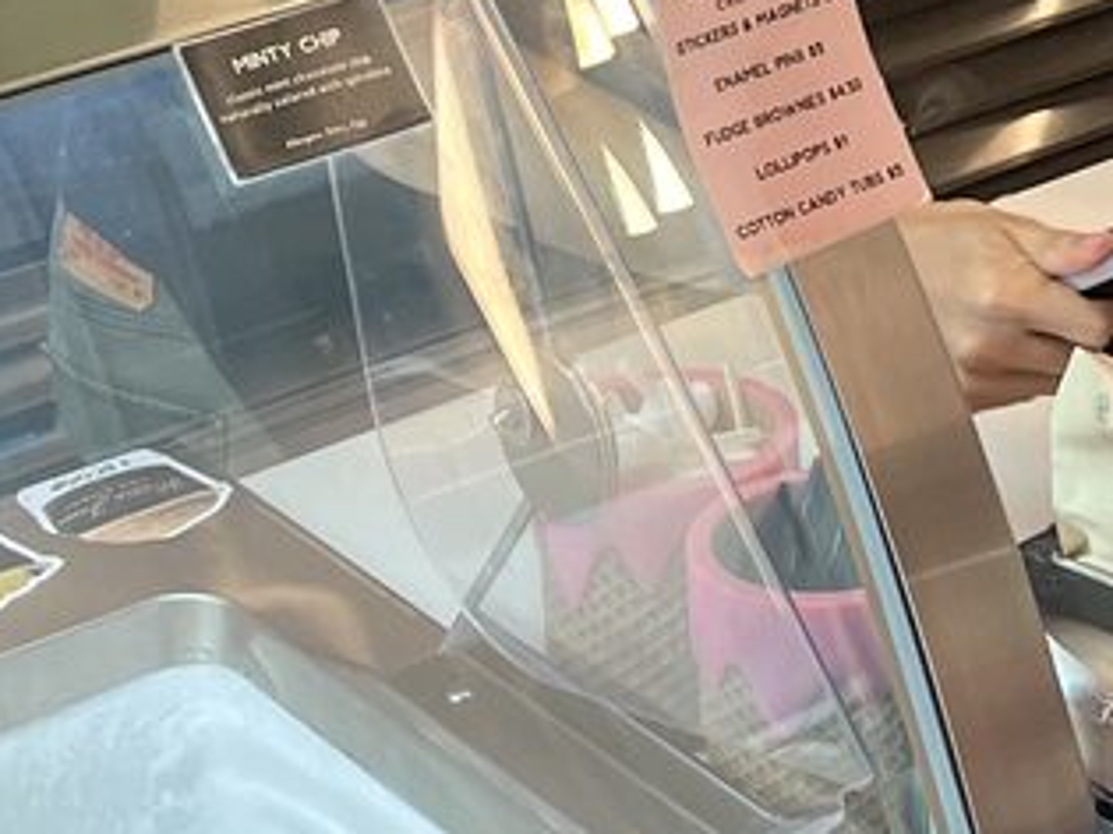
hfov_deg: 14.6
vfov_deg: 11.0
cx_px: 1233
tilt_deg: -19.4
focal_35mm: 132
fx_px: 4243
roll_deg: -0.1
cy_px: -240
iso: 100
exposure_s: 1/120
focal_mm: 5.1
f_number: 1.6
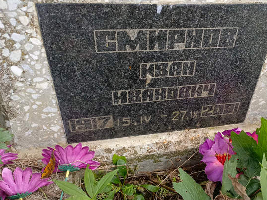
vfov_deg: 38.6
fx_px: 285
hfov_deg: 48.6
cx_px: 194
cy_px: 104
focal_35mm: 37
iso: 112
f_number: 1.69
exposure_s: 1/210
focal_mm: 4.76
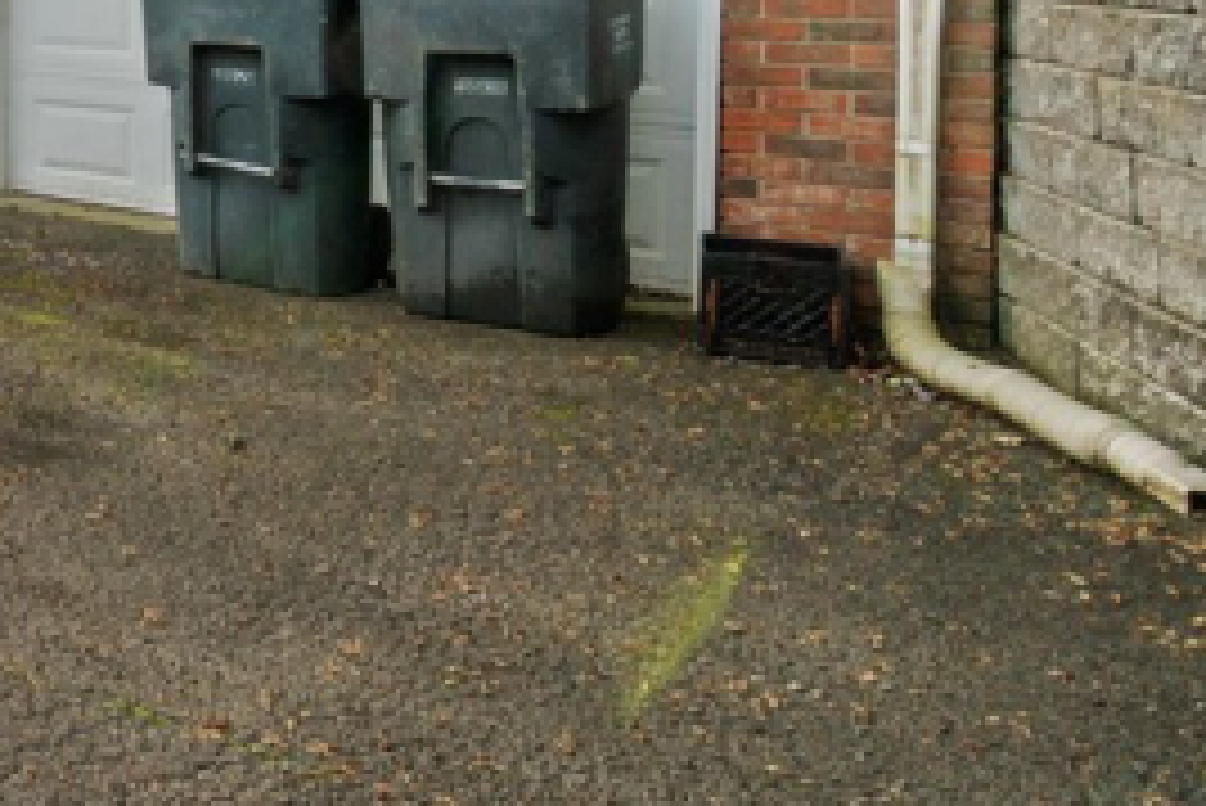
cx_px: -225
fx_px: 1408
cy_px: -23
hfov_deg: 36.4
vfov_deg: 29.5
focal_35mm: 42
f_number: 11
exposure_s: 1/160
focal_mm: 10
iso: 400
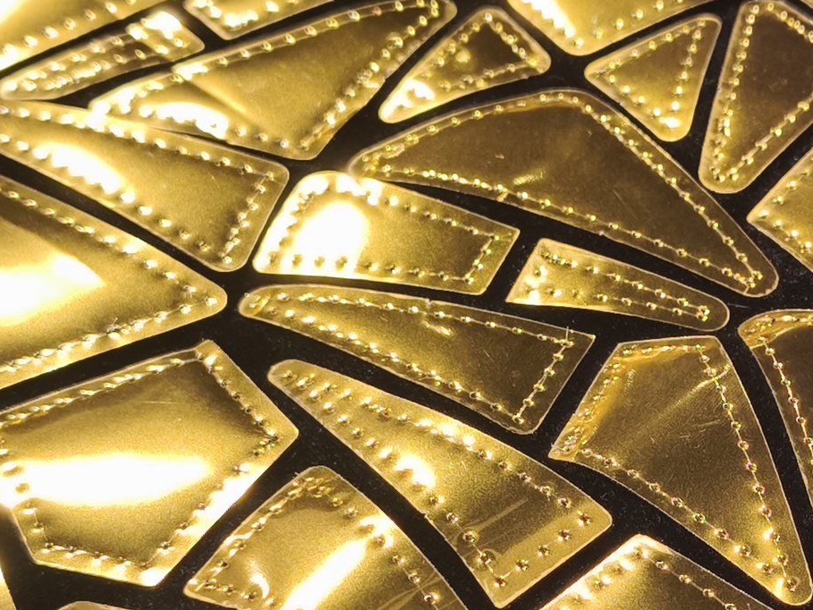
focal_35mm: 95
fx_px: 2231
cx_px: 649
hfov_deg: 20.4
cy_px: 442
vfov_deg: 15.5
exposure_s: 1/125
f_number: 1.6
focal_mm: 6.57
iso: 100
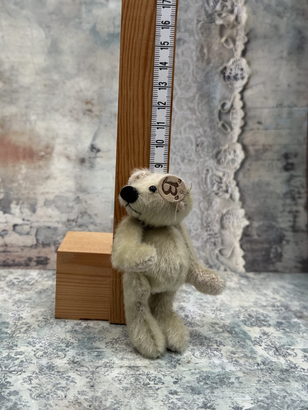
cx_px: 154
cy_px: 205
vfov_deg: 39.7
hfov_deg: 30.3
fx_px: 569
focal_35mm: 48
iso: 50
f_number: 1.78
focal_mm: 6.76
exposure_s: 1/121
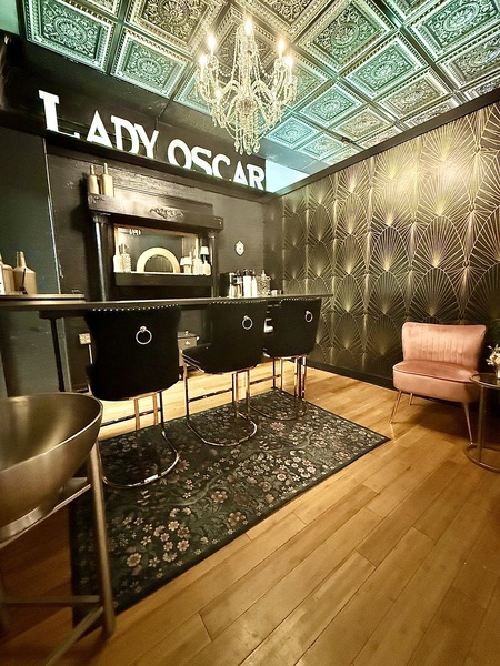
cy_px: 333
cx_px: 250
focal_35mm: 14
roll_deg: +0.7
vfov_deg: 102.1
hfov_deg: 85.7
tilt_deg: -8.2
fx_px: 270
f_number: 2.2
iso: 1600
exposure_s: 1/30
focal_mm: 2.22
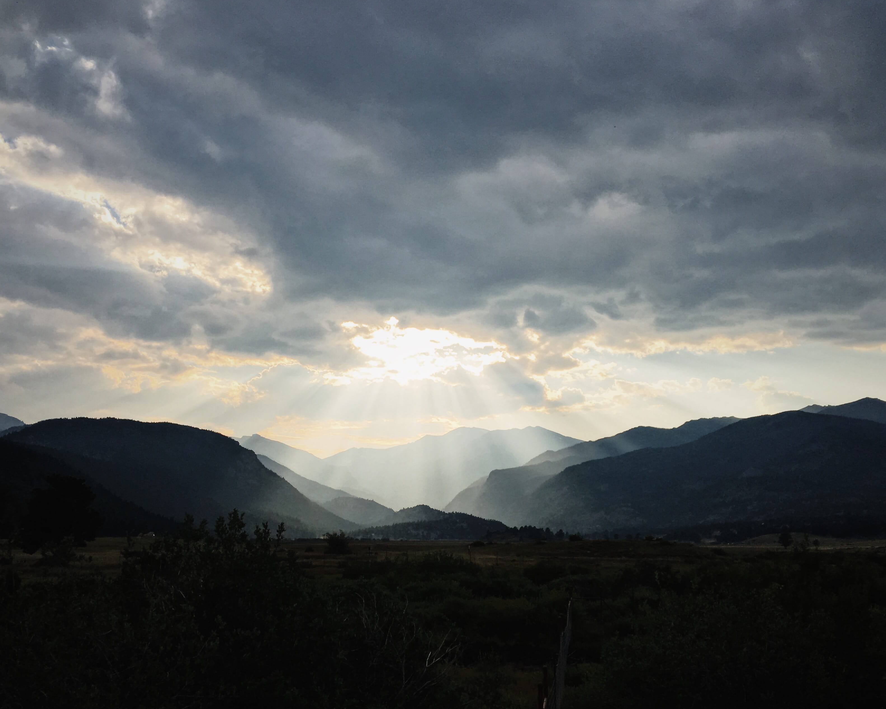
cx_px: 430
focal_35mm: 36
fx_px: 944
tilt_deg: +9.0
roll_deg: -0.5
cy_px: 411
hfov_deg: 50.3
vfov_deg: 41.0
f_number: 2.2
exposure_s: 1/1479
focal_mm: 4.15
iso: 25
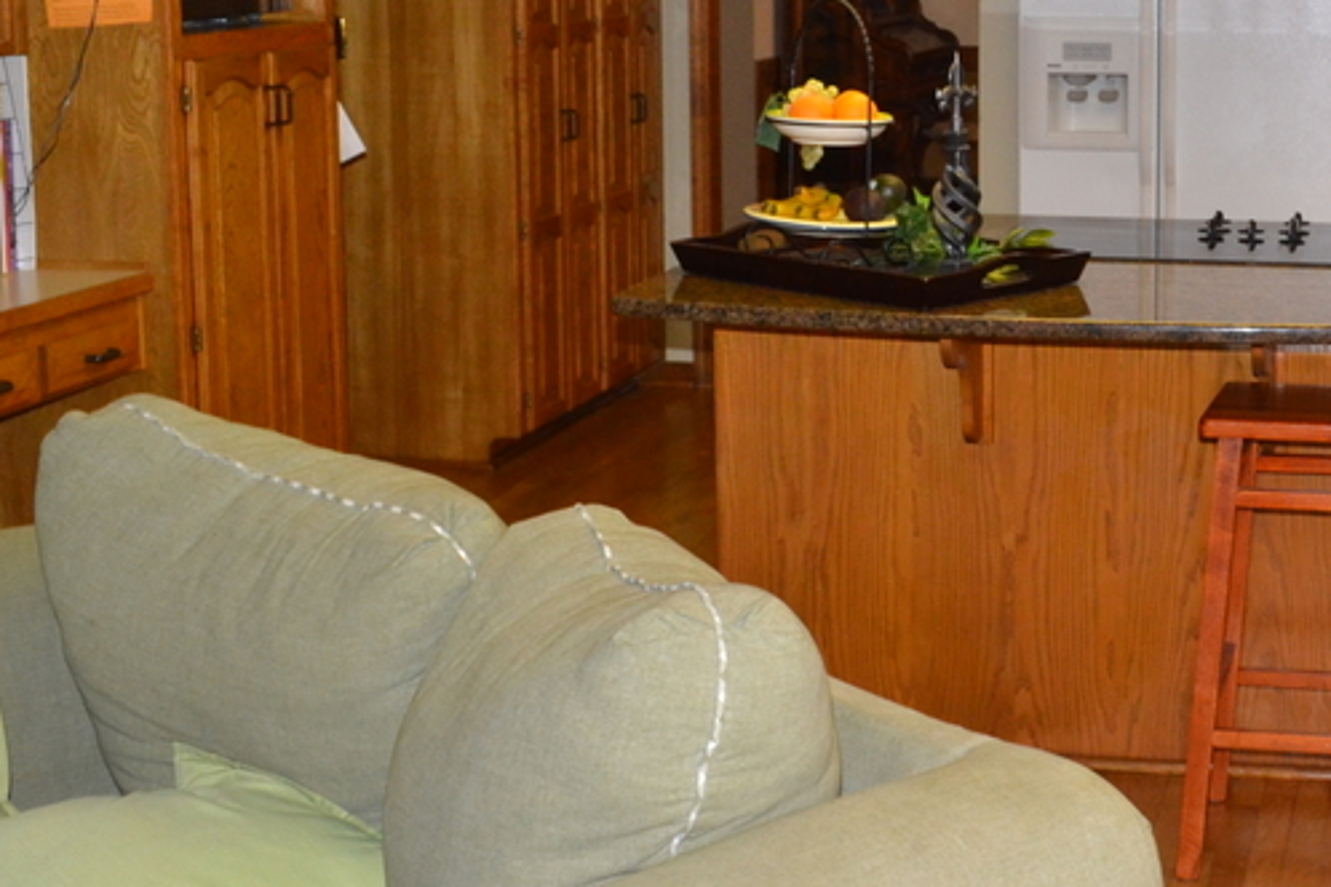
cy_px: 246
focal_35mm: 65
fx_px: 2403
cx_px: 1213
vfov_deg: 20.8
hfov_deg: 29.6
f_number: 7.1
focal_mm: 18
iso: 800
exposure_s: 1/60
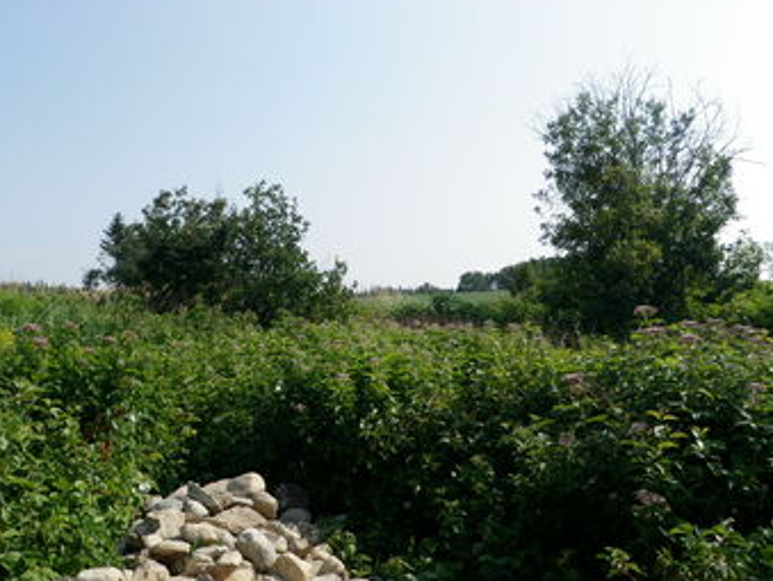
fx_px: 738
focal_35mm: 33
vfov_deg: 42.9
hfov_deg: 55.0
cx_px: 324
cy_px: 330
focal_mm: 5
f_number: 5
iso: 50
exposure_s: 1/250
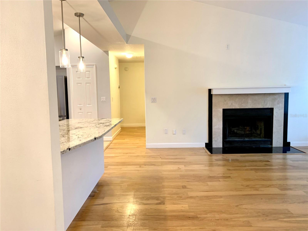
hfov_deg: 67.3
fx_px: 231
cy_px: 116
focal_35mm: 26
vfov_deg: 53.1
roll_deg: +1.6
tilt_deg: -5.7
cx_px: 154
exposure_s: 1/60
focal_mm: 4.25
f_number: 1.8
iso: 160
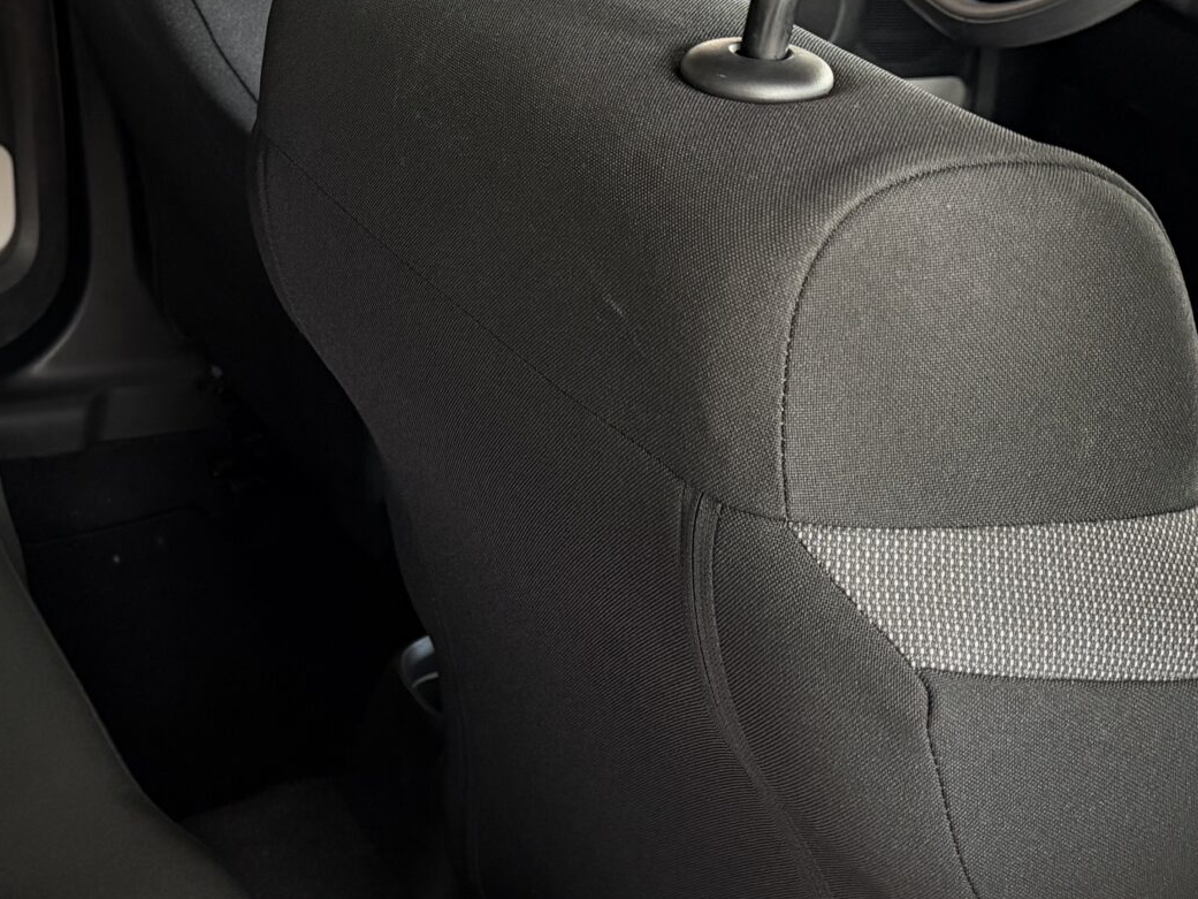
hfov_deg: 30.9
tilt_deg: -32.1
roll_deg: -1.8
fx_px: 2042
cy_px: 526
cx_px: 76
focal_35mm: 59
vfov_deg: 24.8
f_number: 1.78
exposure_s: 1/60
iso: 800
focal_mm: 6.76
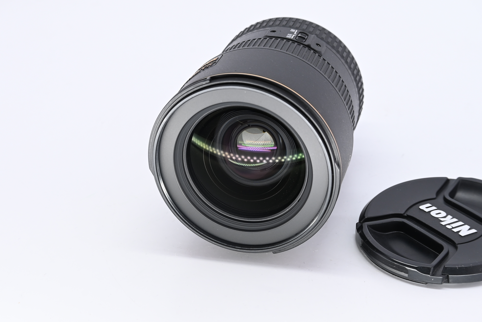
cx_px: 241
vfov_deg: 17.9
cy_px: 161
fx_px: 1017
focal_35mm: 76
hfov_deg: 26.7
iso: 500
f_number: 9
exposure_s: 1/125
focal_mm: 51
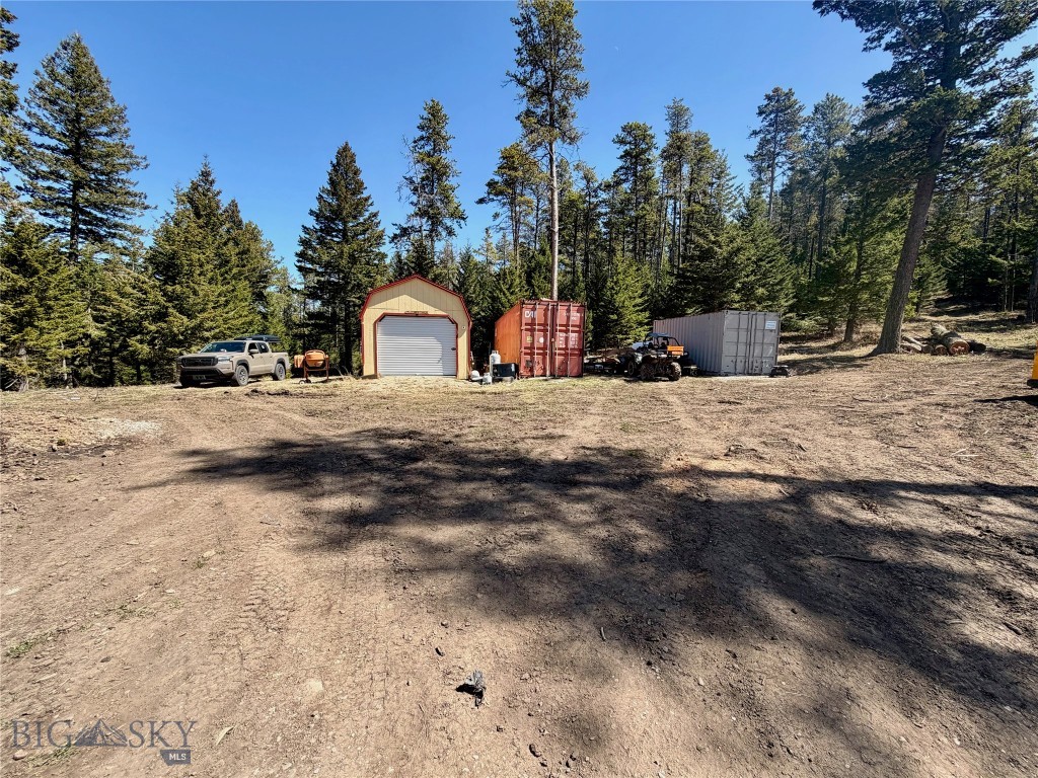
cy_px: 389
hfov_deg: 102.1
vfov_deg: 85.7
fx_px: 420
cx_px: 519
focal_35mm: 14
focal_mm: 2.22
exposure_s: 1/770
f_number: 2.2
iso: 40
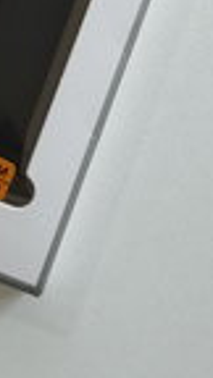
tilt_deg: -85.1
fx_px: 1948
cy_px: -256
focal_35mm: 194
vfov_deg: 10.6
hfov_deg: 6.2
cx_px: -84
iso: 64
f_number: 1.78
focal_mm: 6.76
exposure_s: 1/318
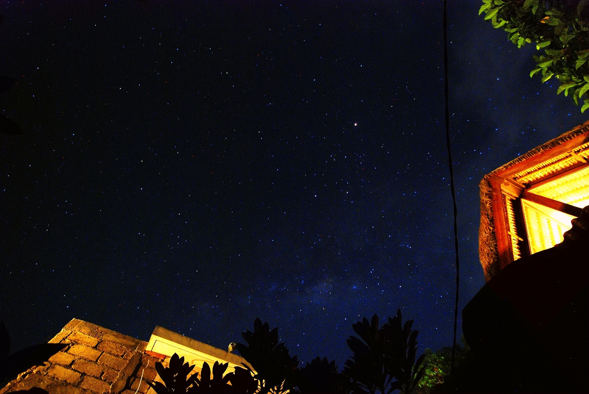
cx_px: 294
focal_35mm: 15
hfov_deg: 100.3
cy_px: 197
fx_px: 246
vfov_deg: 77.5
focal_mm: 10
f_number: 5
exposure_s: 40.8
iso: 800
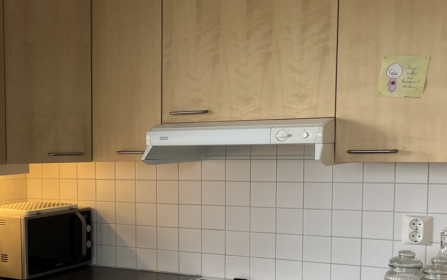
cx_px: 1
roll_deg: +1.1
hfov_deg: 31.9
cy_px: 211
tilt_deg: -5.4
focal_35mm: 59
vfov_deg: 21.8
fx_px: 719
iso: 64
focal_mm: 5.1
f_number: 1.6
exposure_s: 1/100
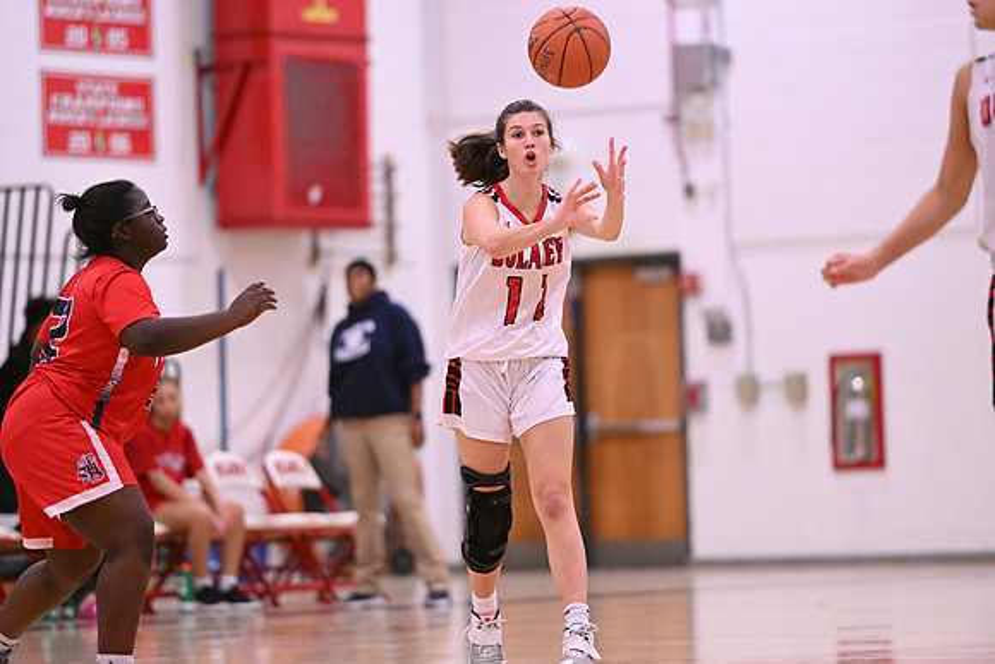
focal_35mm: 200
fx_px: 5529
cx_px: 498
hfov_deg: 10.3
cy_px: 332
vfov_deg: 6.9
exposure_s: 1/640
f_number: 2.8
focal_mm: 200
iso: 8000
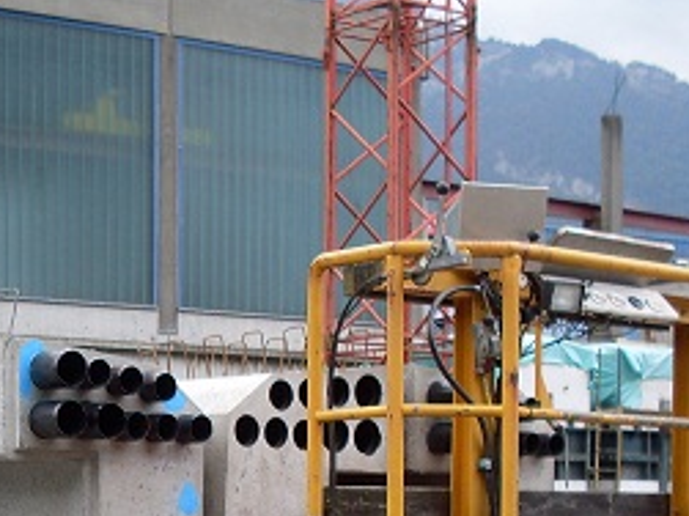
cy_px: 568
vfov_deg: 15.8
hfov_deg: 21.2
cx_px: 124
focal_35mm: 91
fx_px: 1810
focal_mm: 6.3
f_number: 2.8
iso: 80
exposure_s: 1/60
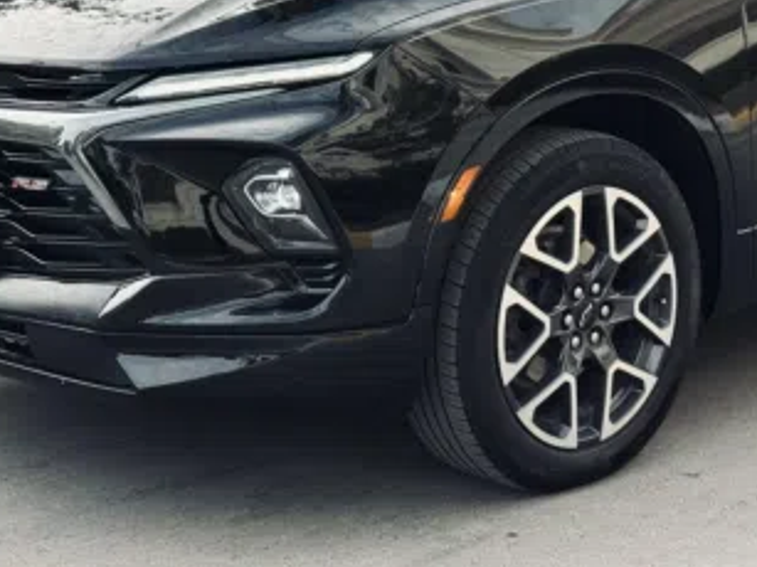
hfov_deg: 19.5
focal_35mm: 100
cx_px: 570
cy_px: -17
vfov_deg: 14.5
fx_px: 2186
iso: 64
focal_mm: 6.76
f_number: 1.78
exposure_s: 1/604
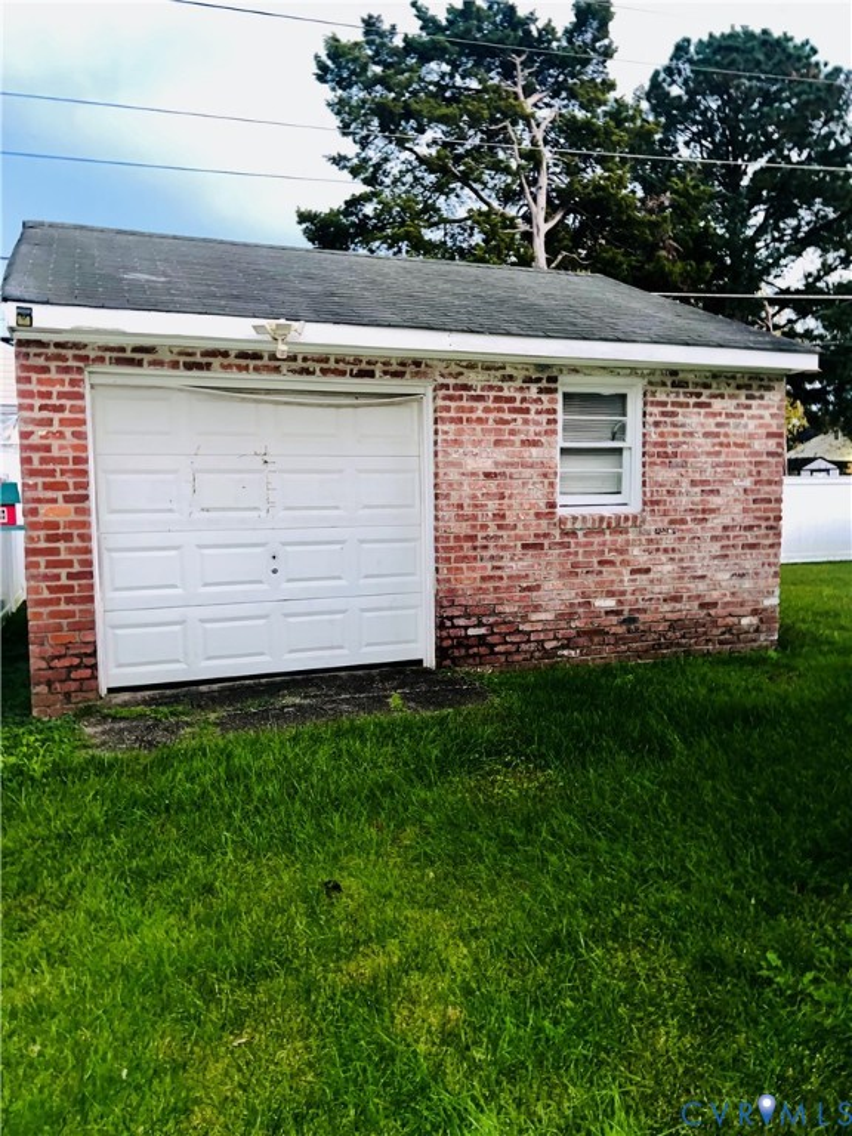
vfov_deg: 67.3
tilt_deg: -4.0
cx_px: 426
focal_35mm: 26
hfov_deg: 53.1
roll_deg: +0.3
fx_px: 853
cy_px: 568
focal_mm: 5.7
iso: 320
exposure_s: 1/4
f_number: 1.5
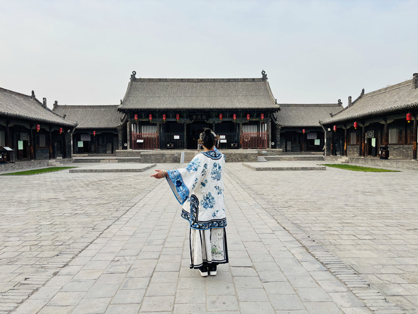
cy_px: 157
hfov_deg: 67.3
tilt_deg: -2.4
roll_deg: +0.6
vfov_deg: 53.1
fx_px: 314
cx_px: 209
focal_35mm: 26
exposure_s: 1/1437
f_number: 1.6
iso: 50
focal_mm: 5.96
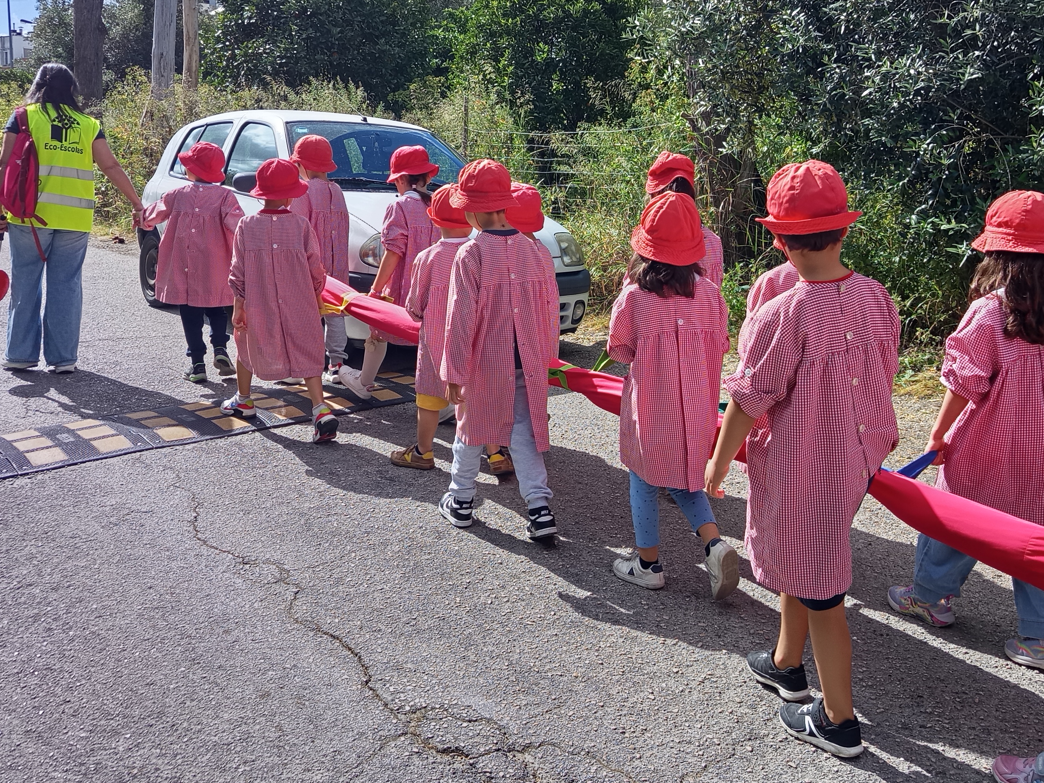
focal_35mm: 36
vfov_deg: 39.2
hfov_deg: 51.1
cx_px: 607
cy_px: 265
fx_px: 1086
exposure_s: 1/572
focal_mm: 5.24
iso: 50
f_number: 1.7
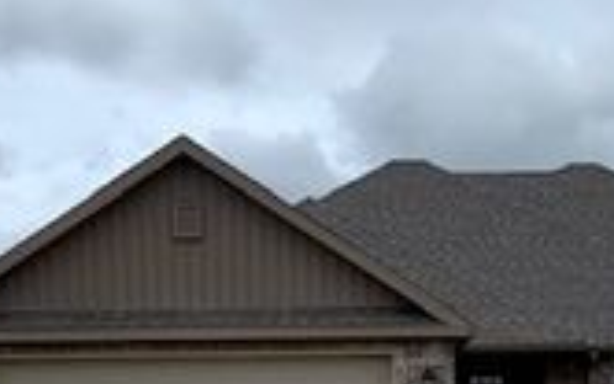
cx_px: 403
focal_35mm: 83
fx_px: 1390
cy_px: 426
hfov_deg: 24.8
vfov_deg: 15.3
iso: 25
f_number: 1.8
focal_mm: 4.25
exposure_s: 1/4902
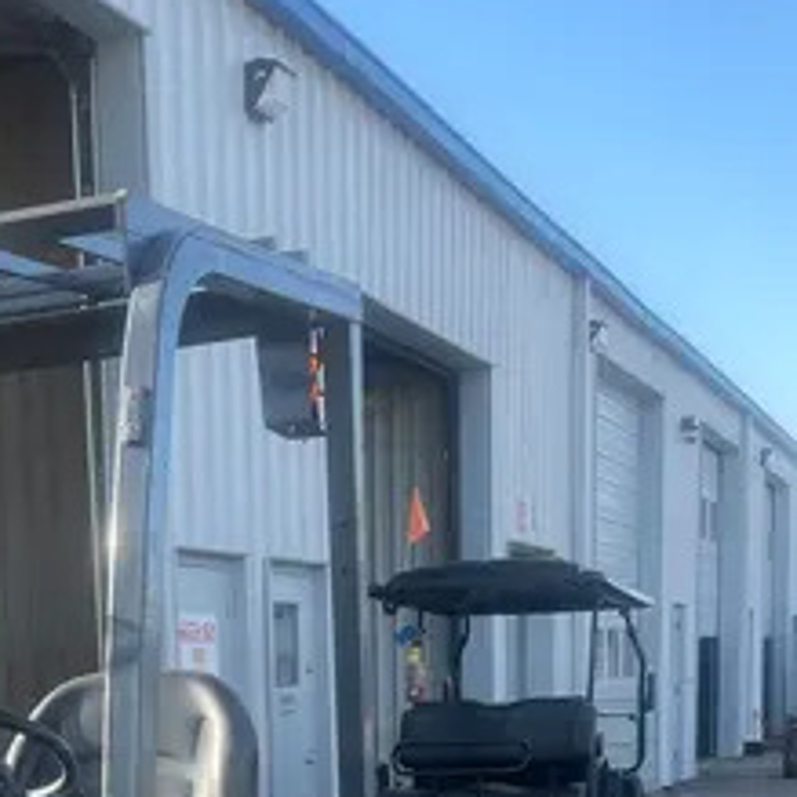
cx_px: -95
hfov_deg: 21.3
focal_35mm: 77
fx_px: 2006
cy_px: 1137
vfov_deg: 19.9
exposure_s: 1/561
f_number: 1.6
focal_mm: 4.2
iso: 32
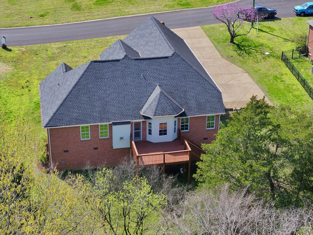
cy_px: 118
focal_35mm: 70
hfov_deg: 27.8
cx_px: 156
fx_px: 633
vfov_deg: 21.0
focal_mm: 19.35
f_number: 2.8
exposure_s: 1/640
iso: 110
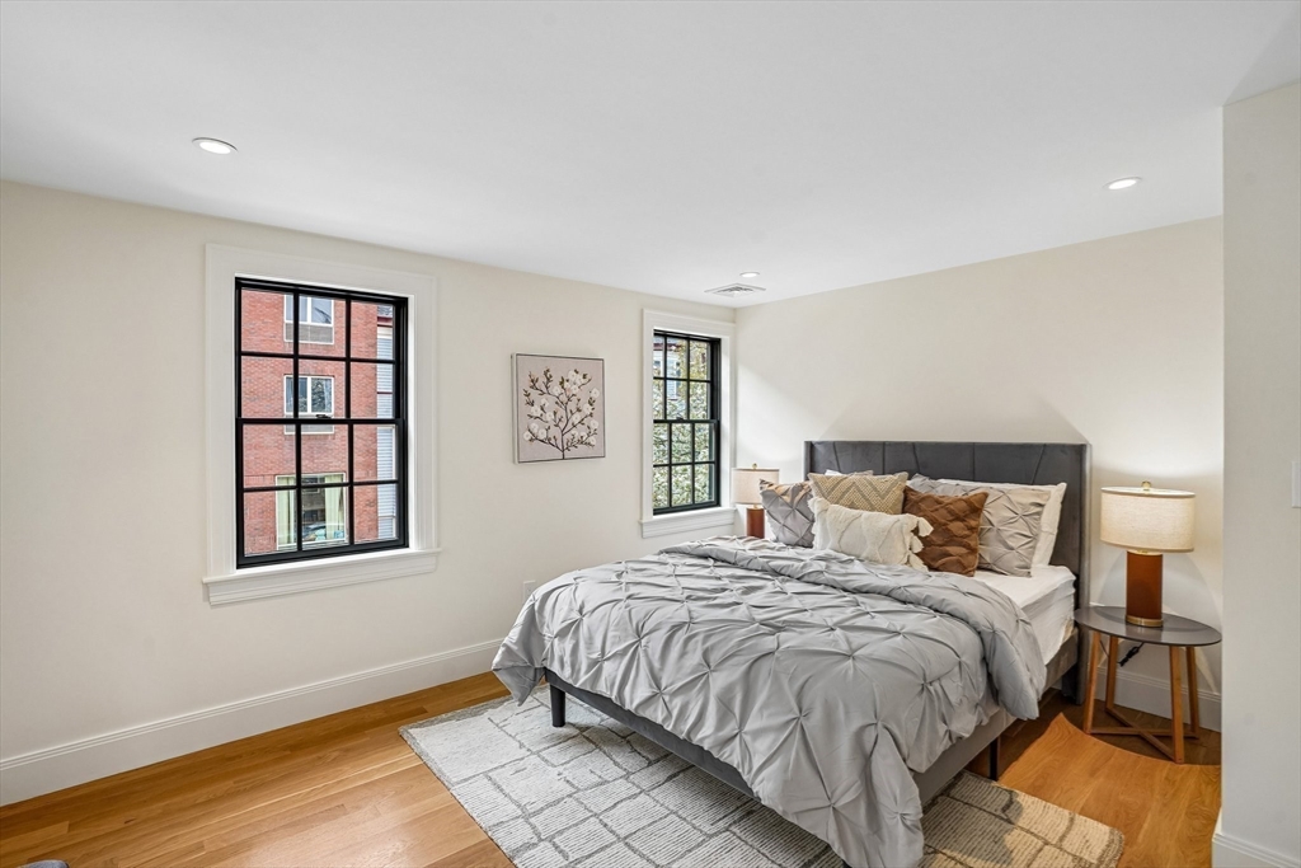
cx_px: 650
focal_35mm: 16
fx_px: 578
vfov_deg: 73.8
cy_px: 434
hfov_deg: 96.7
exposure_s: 1/30
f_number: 8
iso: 160
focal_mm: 16
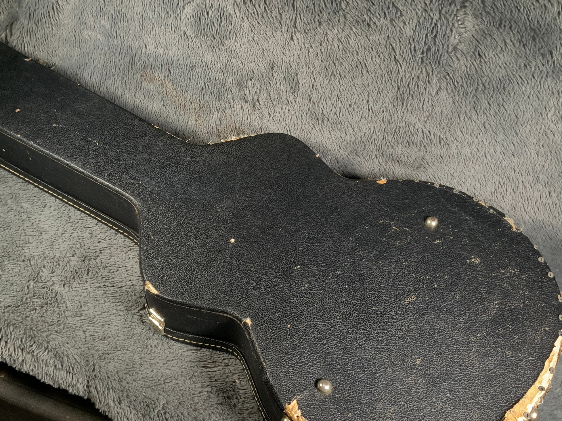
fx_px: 617
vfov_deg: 37.6
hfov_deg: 48.9
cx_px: 254
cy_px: 243
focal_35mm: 38
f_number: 1.8
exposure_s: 1/52
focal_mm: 3
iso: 80
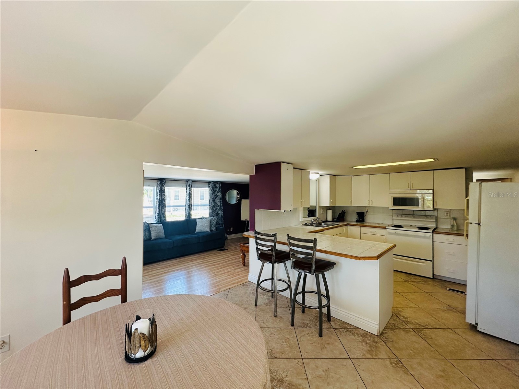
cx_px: 260
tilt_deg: +1.9
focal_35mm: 14
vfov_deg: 85.7
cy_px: 194
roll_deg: -0.4
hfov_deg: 102.1
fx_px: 210
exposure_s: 1/120
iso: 160
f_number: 2.2
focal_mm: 2.22
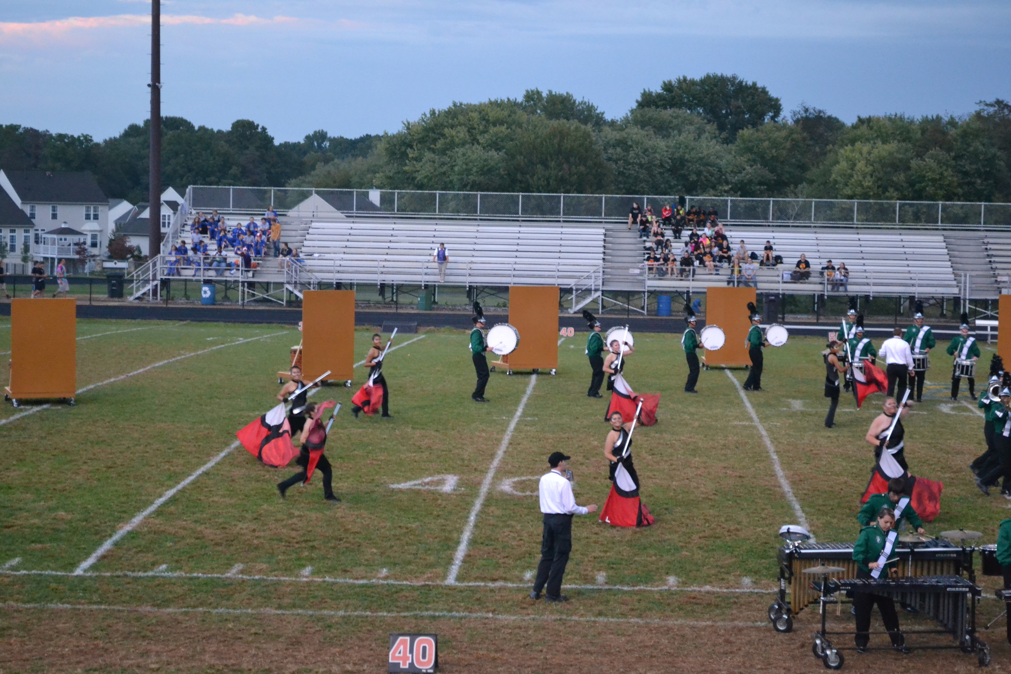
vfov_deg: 16.6
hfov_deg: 24.6
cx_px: 506
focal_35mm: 82
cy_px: 337
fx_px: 2317
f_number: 5.6
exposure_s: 1/60
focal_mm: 55
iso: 3200
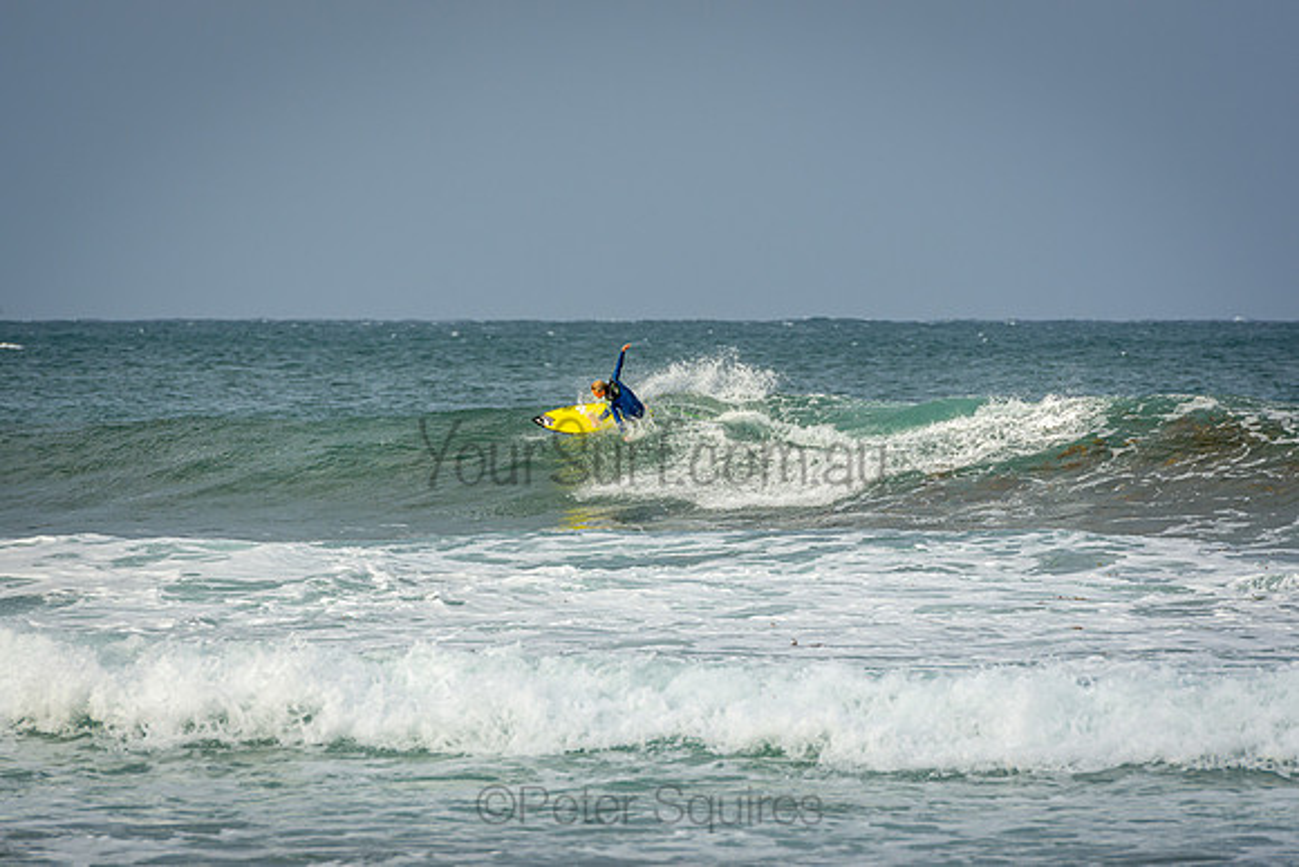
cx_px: 650
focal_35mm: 308
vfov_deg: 4.5
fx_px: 11105
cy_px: 434
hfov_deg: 6.7
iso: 200
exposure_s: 1/800
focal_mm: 200
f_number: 5.6
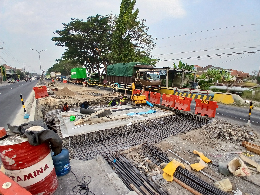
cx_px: 130
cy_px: 98
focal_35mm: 17
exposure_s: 1/270
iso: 50
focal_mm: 1.4
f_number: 2.2
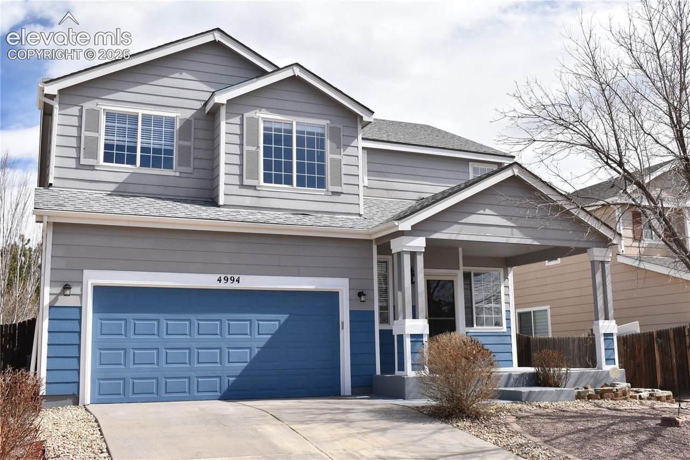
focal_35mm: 38
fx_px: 719
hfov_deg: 51.3
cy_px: 230
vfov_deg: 35.5
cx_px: 345
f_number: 10
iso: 200
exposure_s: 1/400
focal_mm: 25
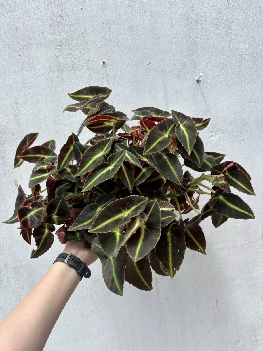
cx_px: 132
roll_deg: +4.5
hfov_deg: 53.1
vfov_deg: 67.3
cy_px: 176
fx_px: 263
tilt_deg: -8.5
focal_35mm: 26
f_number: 1.6
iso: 50
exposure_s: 1/1912
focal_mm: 5.96
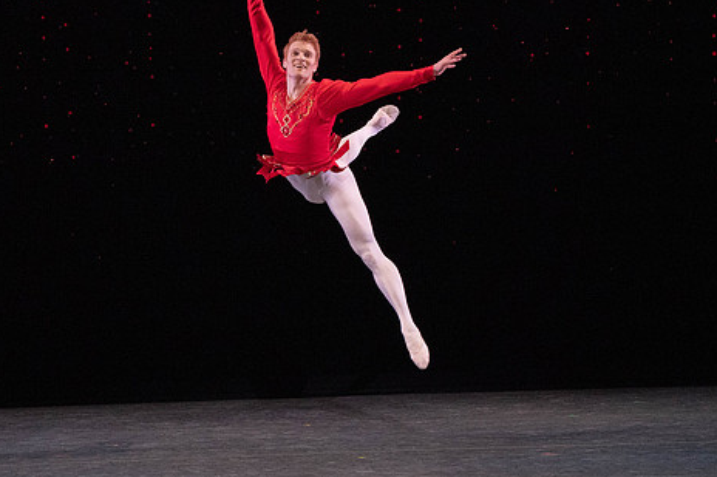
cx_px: 329
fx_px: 8441
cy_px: 194
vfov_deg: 3.2
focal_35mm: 424
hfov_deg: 4.9
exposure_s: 1/500
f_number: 11
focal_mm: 339
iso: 16000
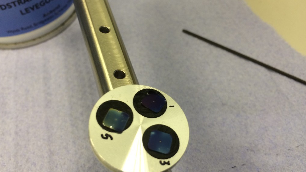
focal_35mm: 32
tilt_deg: -53.4
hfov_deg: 61.0
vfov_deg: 36.7
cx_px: 154
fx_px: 260
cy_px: 87
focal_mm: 4.15
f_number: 2.2
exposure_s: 1/30
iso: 64
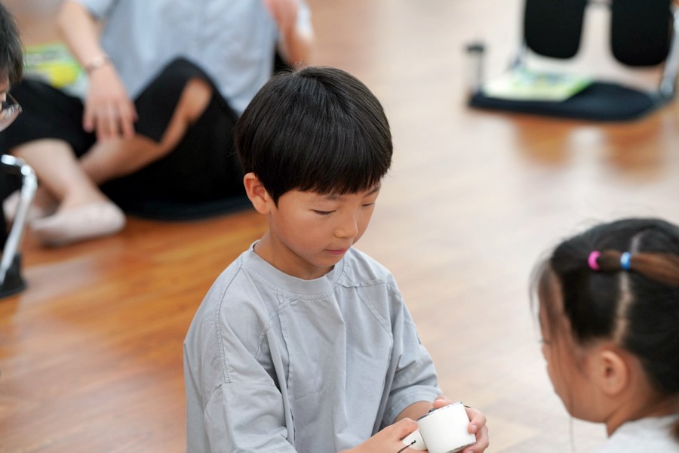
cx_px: 340
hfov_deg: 15.9
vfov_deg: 10.6
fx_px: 2433
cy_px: 226
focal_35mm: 129
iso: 2000
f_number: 4
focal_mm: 129
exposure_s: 1/160
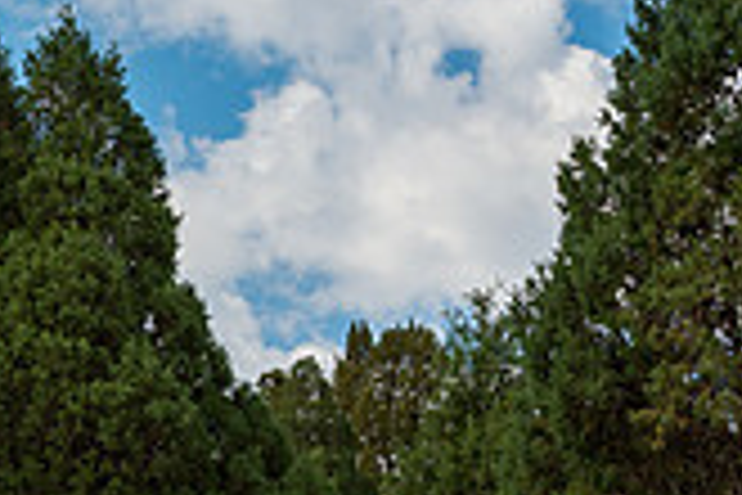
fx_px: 5070
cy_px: 126
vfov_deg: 5.6
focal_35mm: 246
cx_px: -126
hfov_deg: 8.3
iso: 250
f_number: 9
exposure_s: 1/800
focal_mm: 70
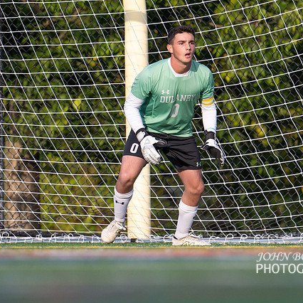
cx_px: 175
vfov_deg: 2.1
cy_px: 181
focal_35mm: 847
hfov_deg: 2.1
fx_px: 8388
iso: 1000
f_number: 4.5
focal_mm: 400
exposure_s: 1/2500
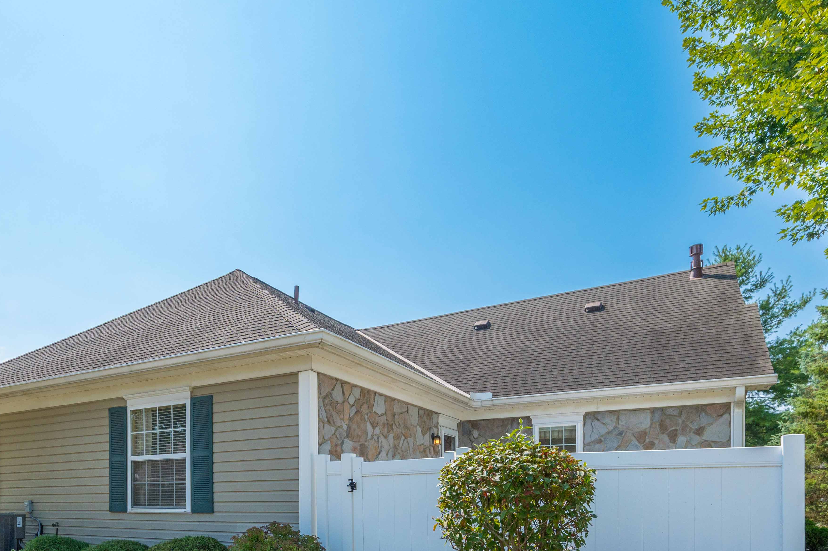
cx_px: 275
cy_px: 423
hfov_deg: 71.6
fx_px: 552
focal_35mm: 24
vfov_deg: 50.5
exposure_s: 1/1000
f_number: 9
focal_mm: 14
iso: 200
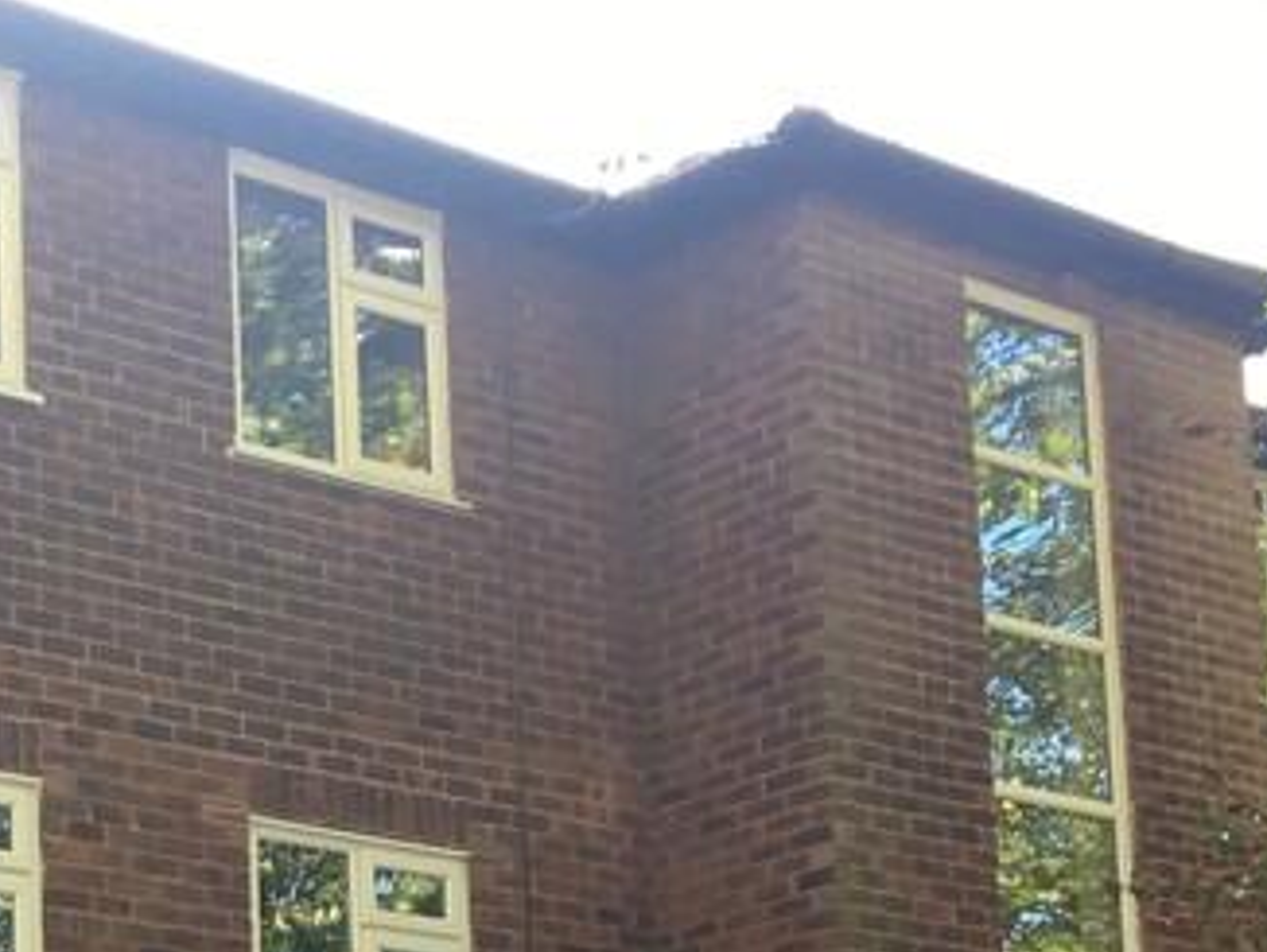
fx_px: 3333
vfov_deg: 15.4
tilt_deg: +5.8
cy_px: 1298
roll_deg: +1.3
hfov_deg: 20.6
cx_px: -109
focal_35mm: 91
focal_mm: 4.15
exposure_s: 1/100
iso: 25
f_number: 2.2
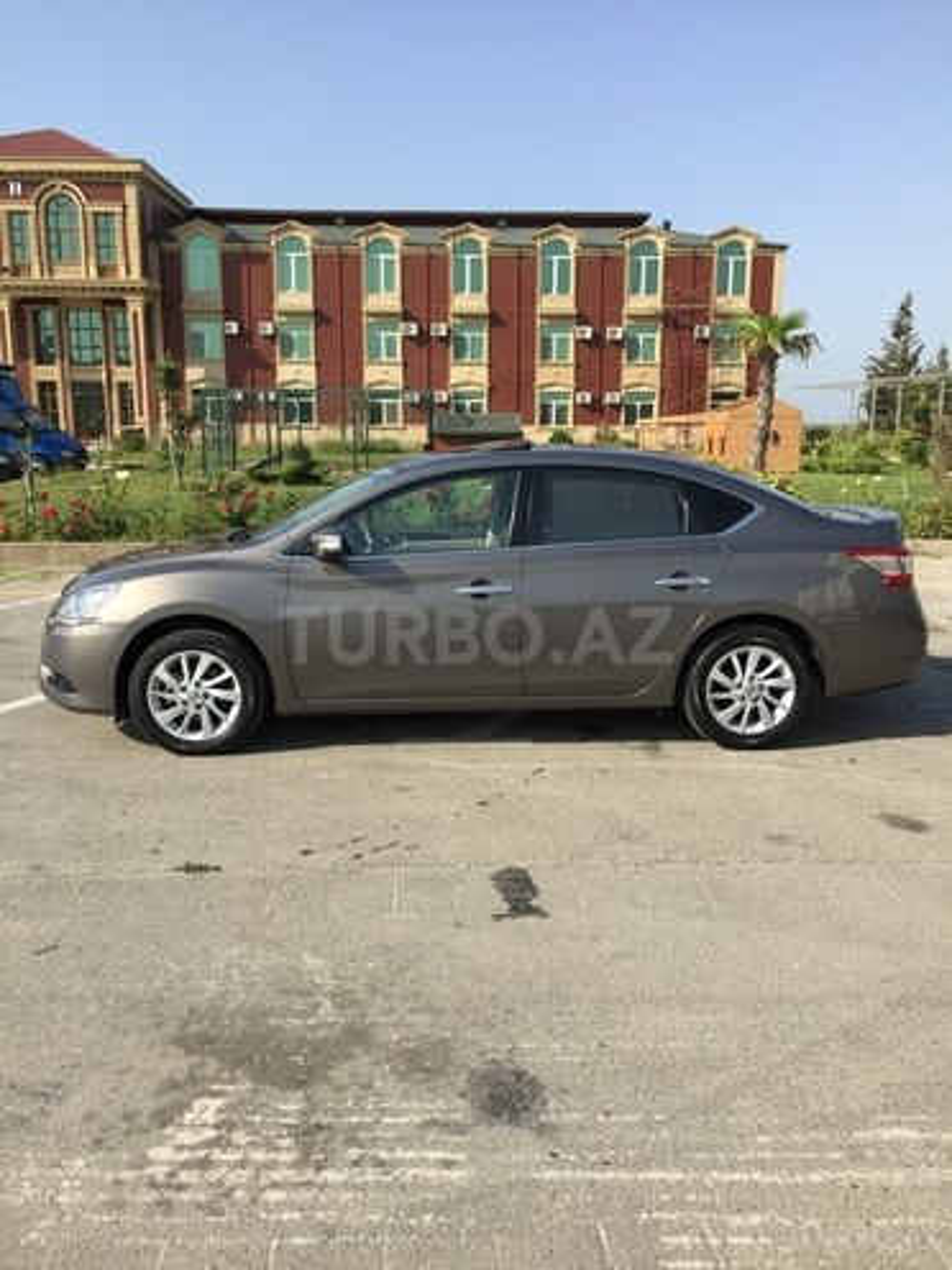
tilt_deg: -11.8
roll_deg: +0.4
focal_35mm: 29
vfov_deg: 61.7
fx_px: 1063
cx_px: 476
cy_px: 635
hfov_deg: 48.2
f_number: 2.2
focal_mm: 4.15
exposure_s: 1/1522
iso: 32
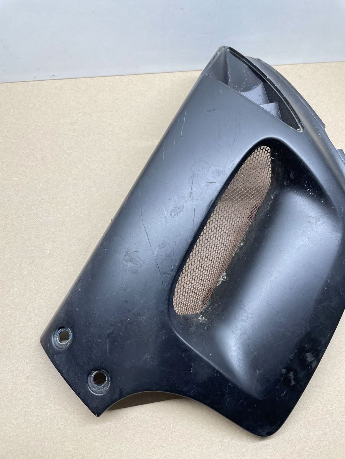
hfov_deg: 53.1
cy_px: 230
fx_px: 346
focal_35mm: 26
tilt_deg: -63.7
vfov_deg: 67.3
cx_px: 172
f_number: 1.6
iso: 125
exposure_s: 1/100
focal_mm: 4.2
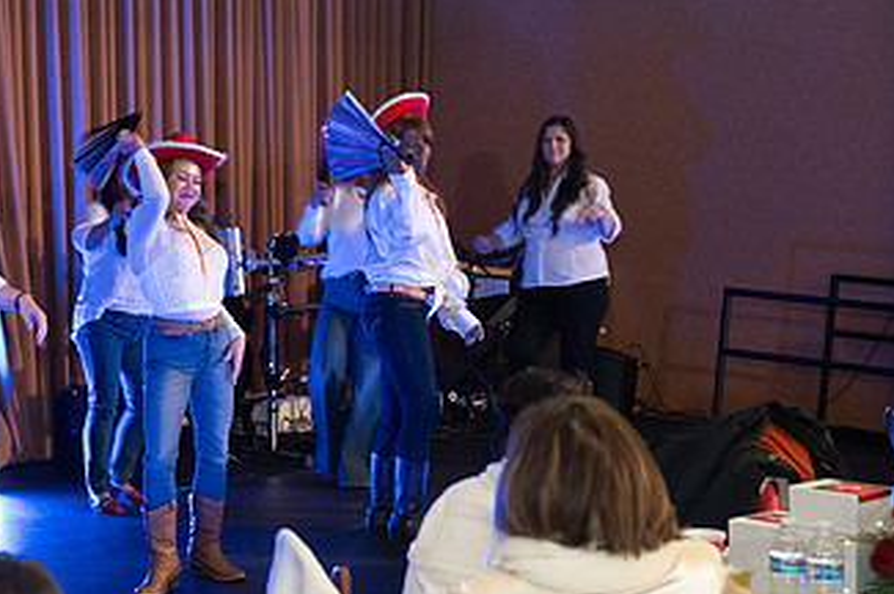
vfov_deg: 18.1
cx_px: 118
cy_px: 392
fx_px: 1861
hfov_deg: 26.3
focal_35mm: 75
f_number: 2.8
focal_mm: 42
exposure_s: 1/100
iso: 1600
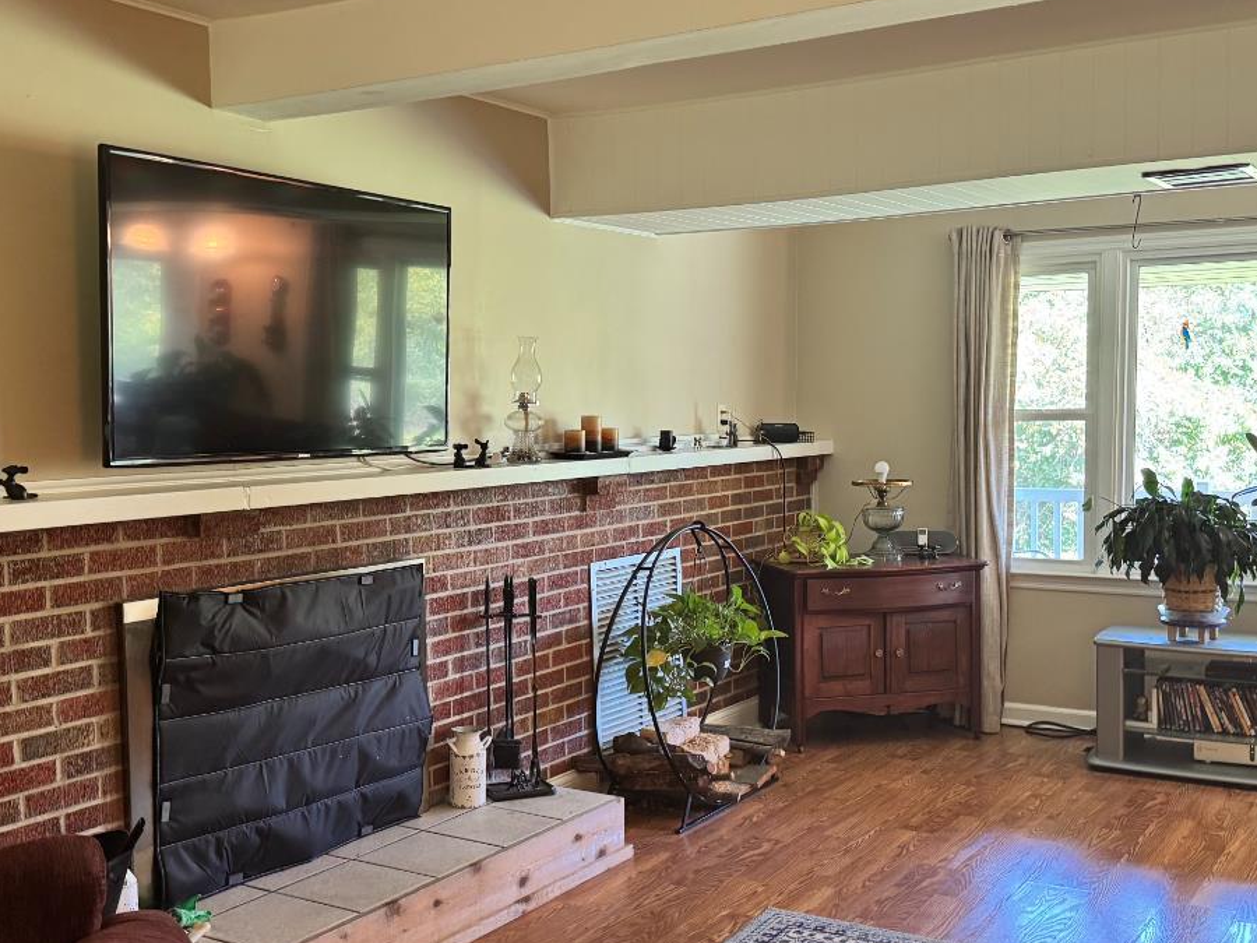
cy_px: 518
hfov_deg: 46.8
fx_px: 1453
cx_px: 616
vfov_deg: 35.9
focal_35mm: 40
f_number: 1.78
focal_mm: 6.76
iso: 320
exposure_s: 1/60
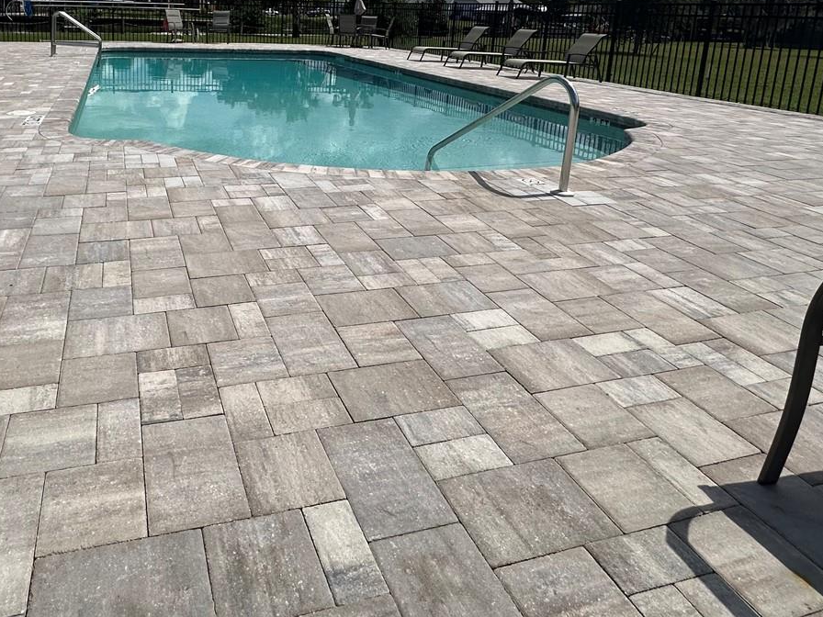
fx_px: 594
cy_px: 111
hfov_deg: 67.4
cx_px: 271
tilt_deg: -10.7
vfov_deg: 51.0
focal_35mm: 25
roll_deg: -1.4
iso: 50
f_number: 2.2
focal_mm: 2.22
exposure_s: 1/5556
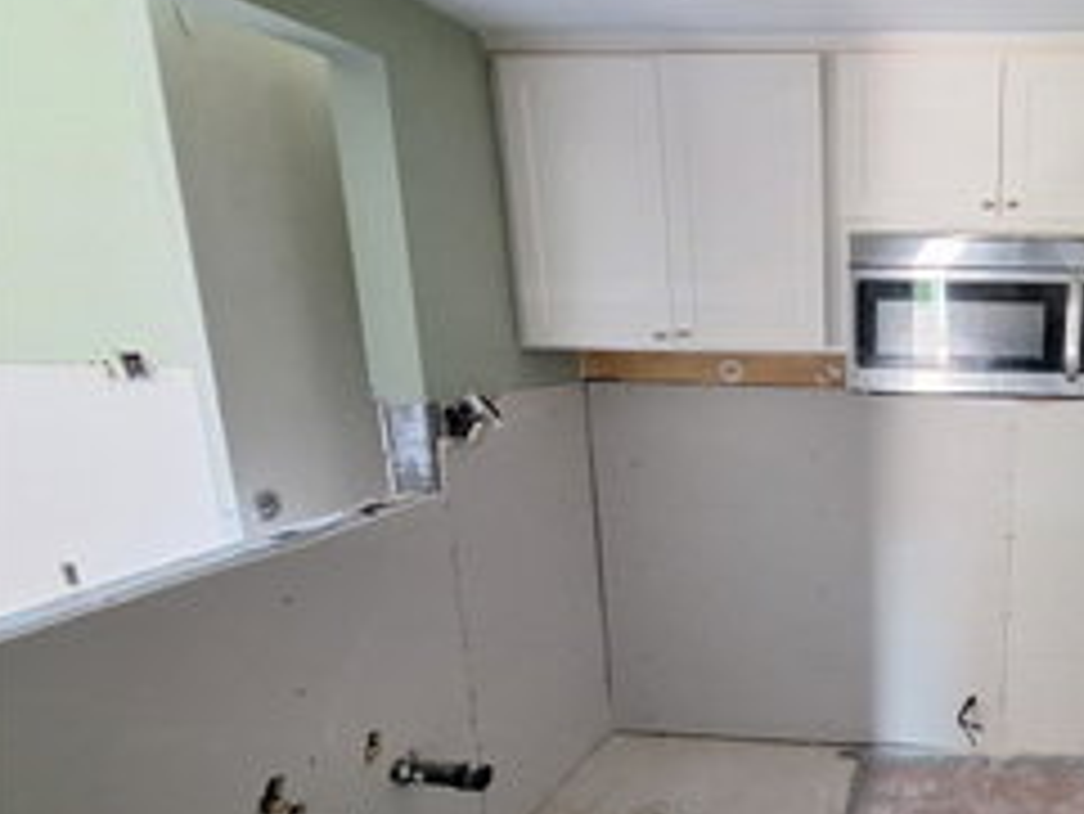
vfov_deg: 58.7
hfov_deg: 63.7
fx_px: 721
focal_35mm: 23
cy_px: 468
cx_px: 942
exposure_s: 1/13
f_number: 2.2
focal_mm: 1.74
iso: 800
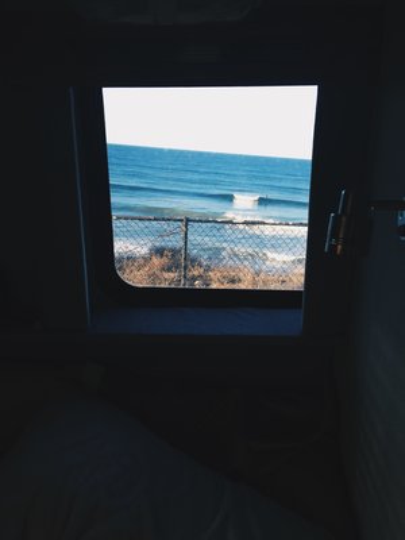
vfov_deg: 61.7
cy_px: 270
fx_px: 452
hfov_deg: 48.2
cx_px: 202
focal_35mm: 29
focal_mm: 4.15
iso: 40
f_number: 2.2
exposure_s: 1/120
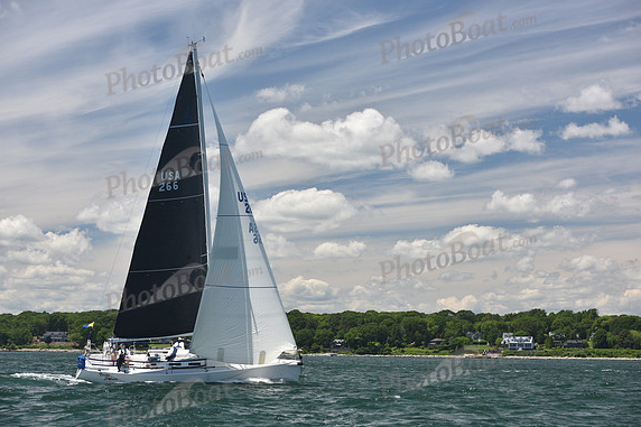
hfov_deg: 28.5
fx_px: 1264
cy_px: 212
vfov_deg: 19.2
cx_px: 322
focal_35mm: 71
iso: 320
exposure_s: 1/800
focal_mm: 70
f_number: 5.6
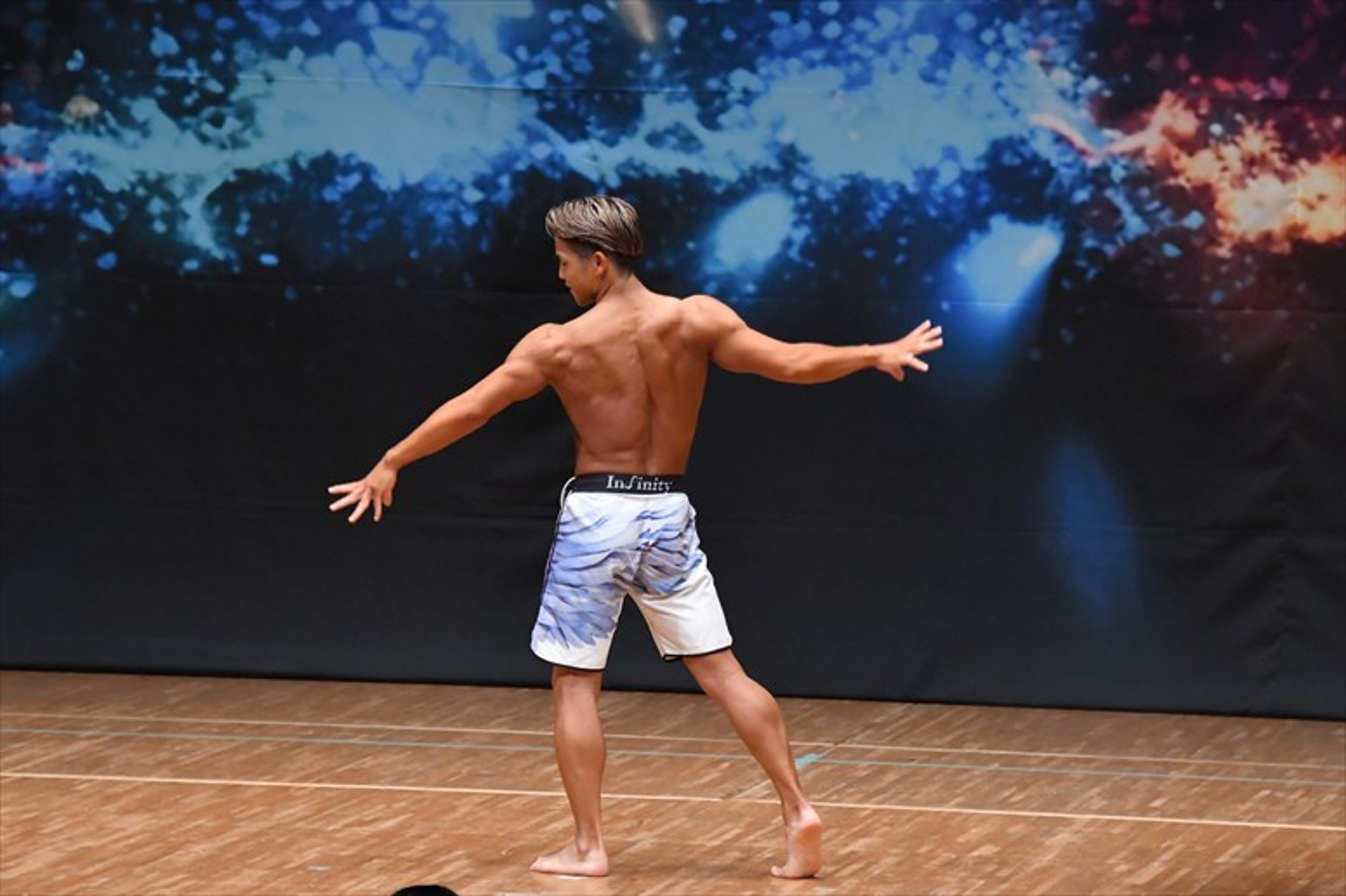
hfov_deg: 7.6
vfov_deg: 5.1
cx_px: 673
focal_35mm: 270
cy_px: 448
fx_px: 10090
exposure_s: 1/400
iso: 6400
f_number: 5.6
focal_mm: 180
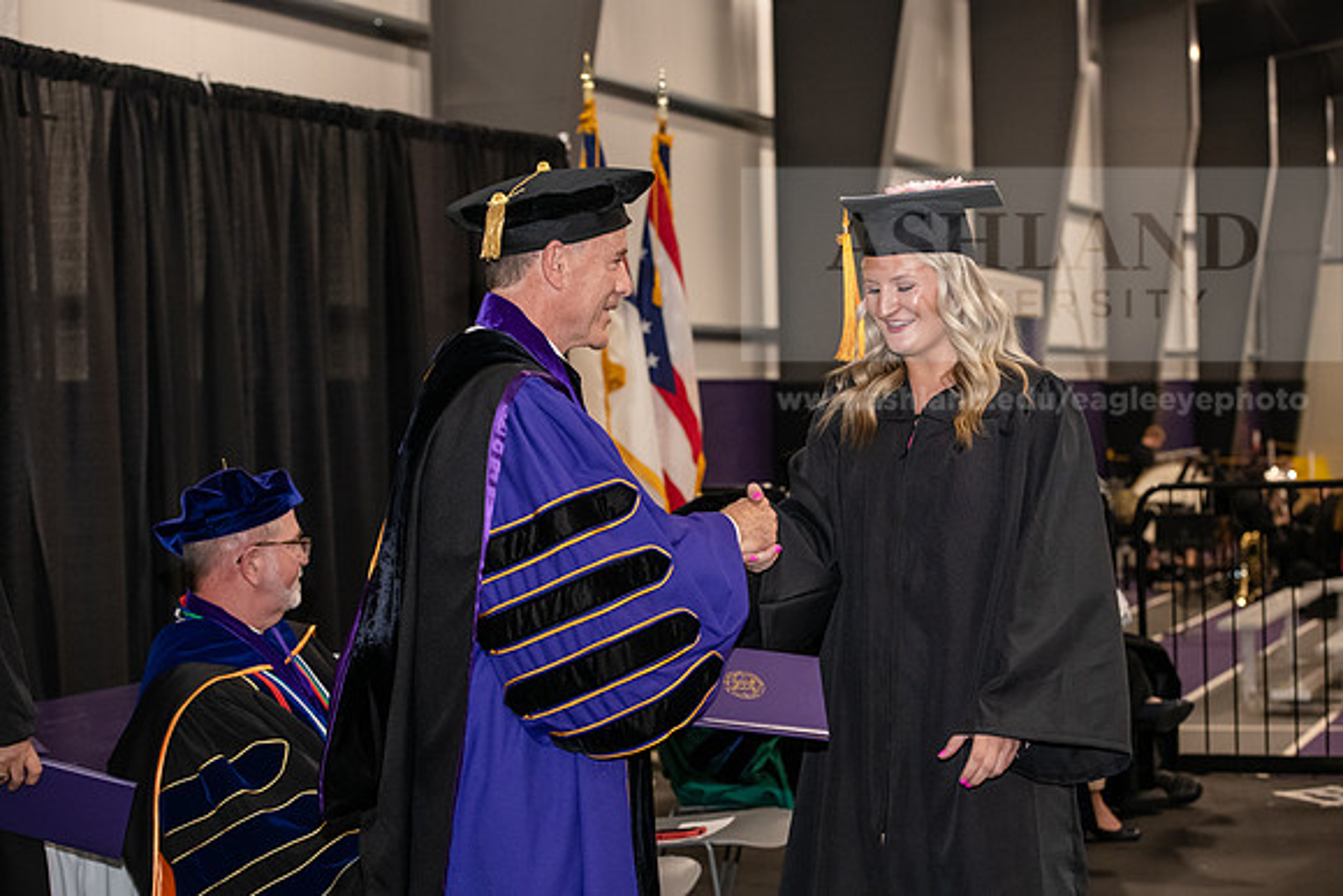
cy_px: 448
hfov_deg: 28.8
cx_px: 672
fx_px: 2612
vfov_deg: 19.5
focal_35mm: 70
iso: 2500
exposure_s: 1/200
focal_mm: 70
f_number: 5
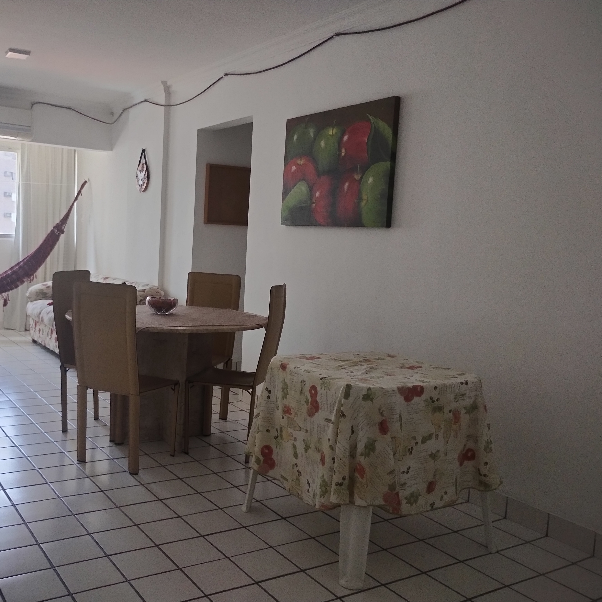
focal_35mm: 33
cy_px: 301
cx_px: 212
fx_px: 649
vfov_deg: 49.7
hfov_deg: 49.1
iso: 456
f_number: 1.8
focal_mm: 4.27
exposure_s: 1/60
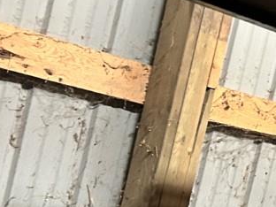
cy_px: 242
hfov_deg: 14.9
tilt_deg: -3.7
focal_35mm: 120
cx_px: 446
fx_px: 957
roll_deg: -13.1
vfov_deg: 12.1
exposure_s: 1/32
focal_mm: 5.7
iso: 640
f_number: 1.5
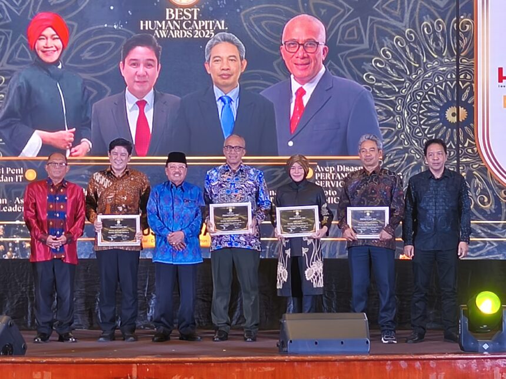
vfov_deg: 19.4
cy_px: 190
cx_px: 253
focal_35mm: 76
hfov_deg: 25.7
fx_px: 1111
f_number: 1.65
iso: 320
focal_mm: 6.18
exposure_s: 1/50
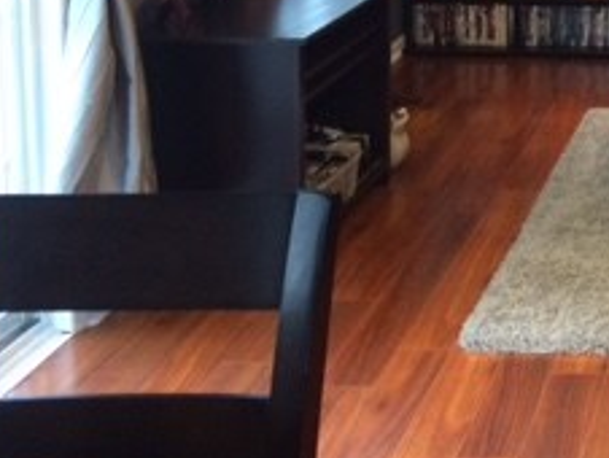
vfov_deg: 17.0
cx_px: 833
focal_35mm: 82
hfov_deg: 21.2
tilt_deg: -8.6
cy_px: -127
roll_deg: -0.1
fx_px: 1444
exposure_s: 1/30
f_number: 2.2
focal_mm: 4.15
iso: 160
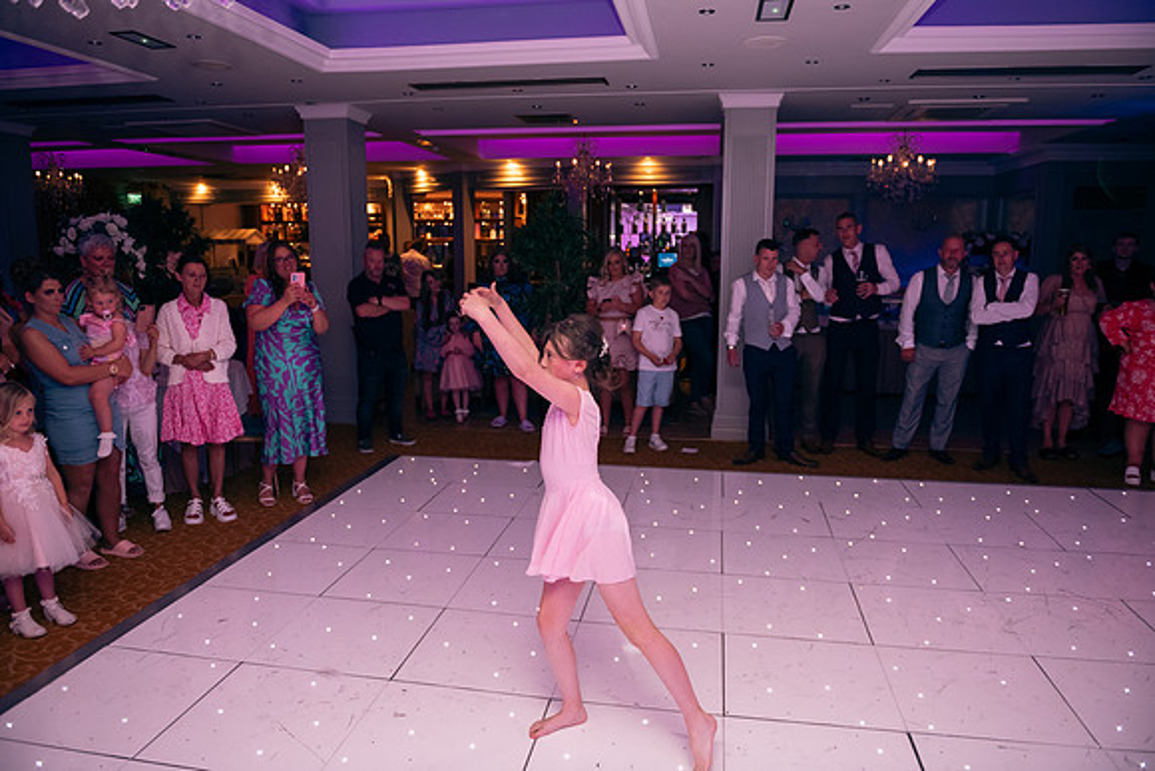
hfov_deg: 73.7
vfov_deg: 53.2
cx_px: 578
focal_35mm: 24
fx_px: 770
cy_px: 386
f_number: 3.5
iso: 1000
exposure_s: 1/160
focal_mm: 24
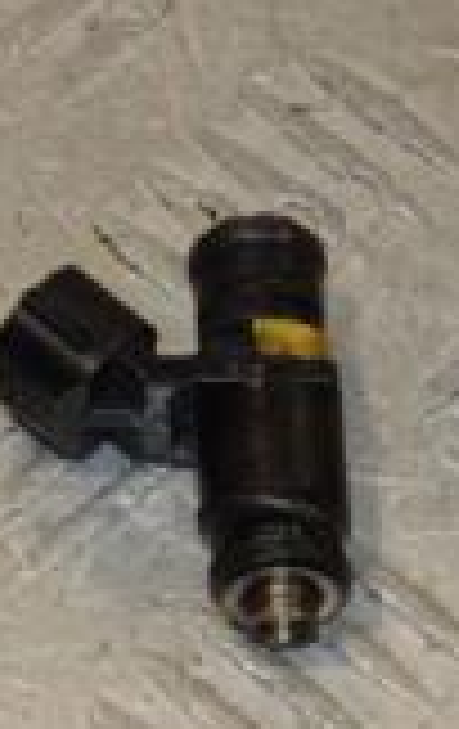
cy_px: 248
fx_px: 6968
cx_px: -176
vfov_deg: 6.0
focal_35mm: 350
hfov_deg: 3.8
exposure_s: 1/200
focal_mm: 62
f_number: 8
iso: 800
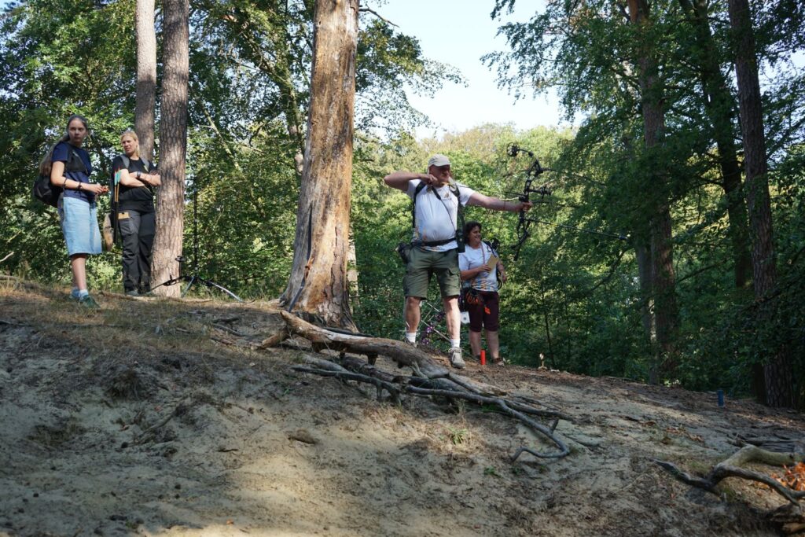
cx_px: 402
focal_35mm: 38
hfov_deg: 50.7
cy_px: 268
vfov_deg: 35.1
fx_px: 850
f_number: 5.6
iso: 100
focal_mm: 38
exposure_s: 1/80
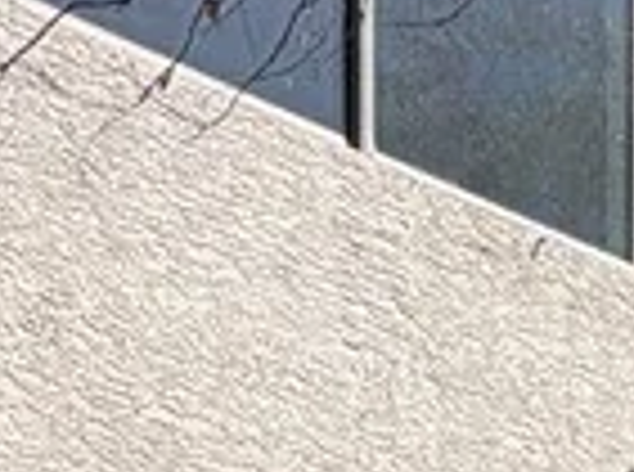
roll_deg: +0.3
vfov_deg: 11.2
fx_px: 1863
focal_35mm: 102
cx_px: 576
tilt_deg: -1.1
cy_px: 1241
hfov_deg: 19.0
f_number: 2.2
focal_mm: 2.22
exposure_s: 1/1880
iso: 50
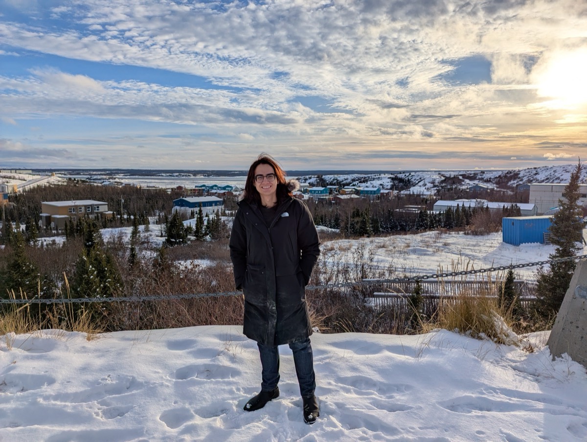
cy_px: 221
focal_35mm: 24
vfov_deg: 56.9
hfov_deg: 71.5
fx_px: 407
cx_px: 294
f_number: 1.85
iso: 45
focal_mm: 6.81
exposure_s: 1/8696
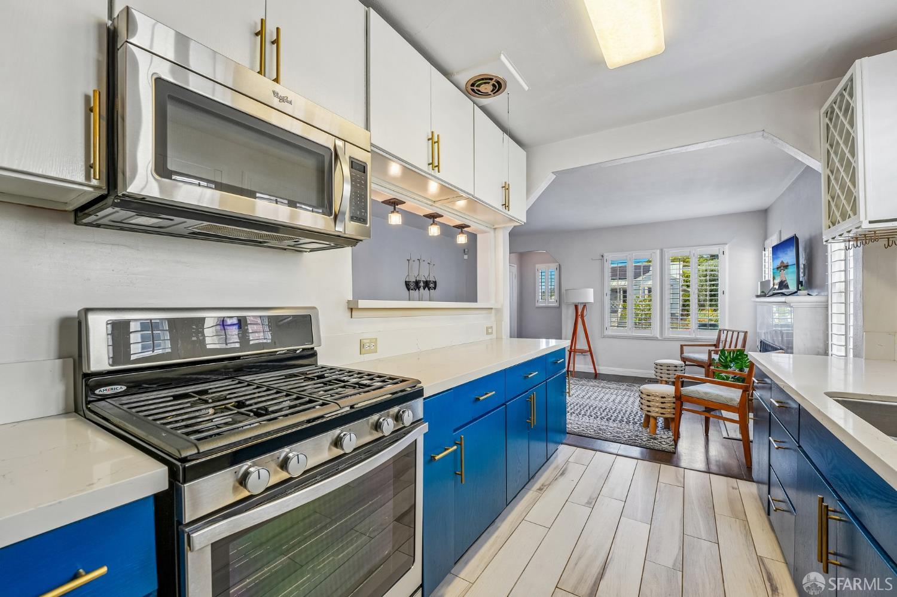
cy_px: 298
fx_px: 349
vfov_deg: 81.2
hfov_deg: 104.3
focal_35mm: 14
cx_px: 448
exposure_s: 1/40
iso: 640
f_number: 8
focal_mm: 14
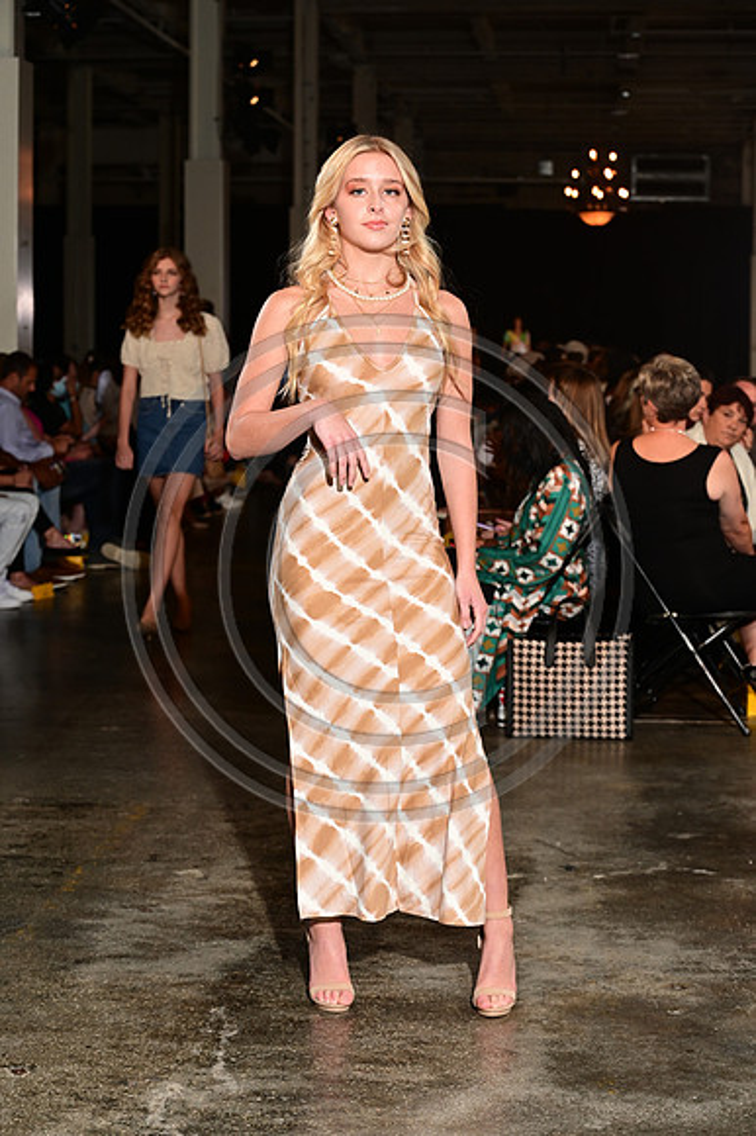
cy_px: 568
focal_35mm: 70
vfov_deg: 28.9
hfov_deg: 19.4
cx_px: 378
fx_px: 2207
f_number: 6.3
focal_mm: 70
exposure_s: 1/160
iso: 1000
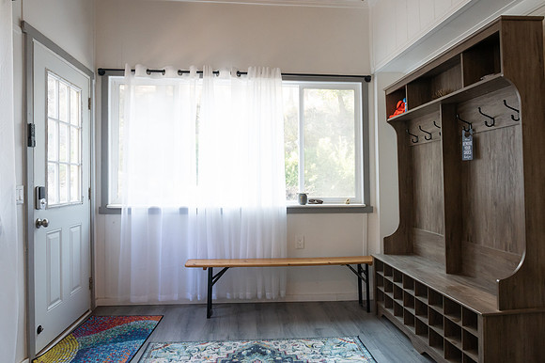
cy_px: 179
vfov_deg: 51.5
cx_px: 276
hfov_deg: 71.9
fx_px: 376
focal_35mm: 25
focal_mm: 24
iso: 5000
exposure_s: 1/160
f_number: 6.3
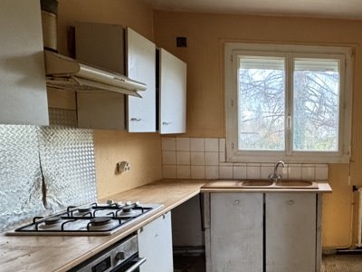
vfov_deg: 49.4
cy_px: 167
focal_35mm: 28
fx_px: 293
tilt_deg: -6.9
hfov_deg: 55.9
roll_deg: -0.4
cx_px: 319
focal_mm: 2.22
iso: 400
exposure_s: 1/60
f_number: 2.2
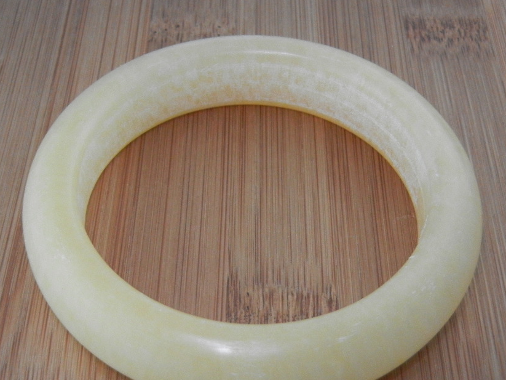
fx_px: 818
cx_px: 239
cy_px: 229
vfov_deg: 26.0
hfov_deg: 34.3
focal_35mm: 56
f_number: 7.6
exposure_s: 1/30
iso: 758
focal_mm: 8.1
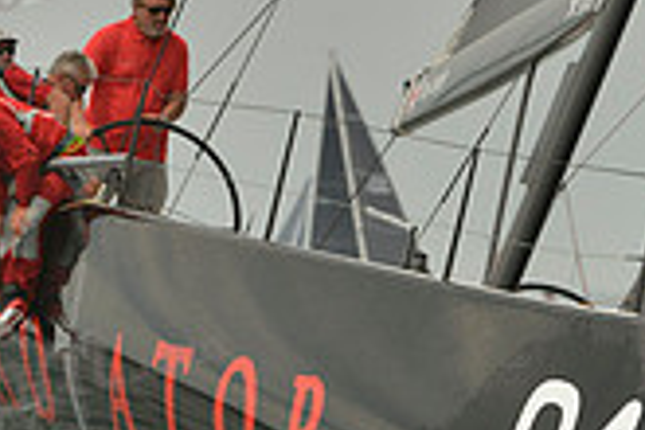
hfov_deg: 2.1
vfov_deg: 1.4
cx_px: 430
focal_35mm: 982
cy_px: 143
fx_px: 17593
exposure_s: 1/1000
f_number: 9
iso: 280
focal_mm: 280
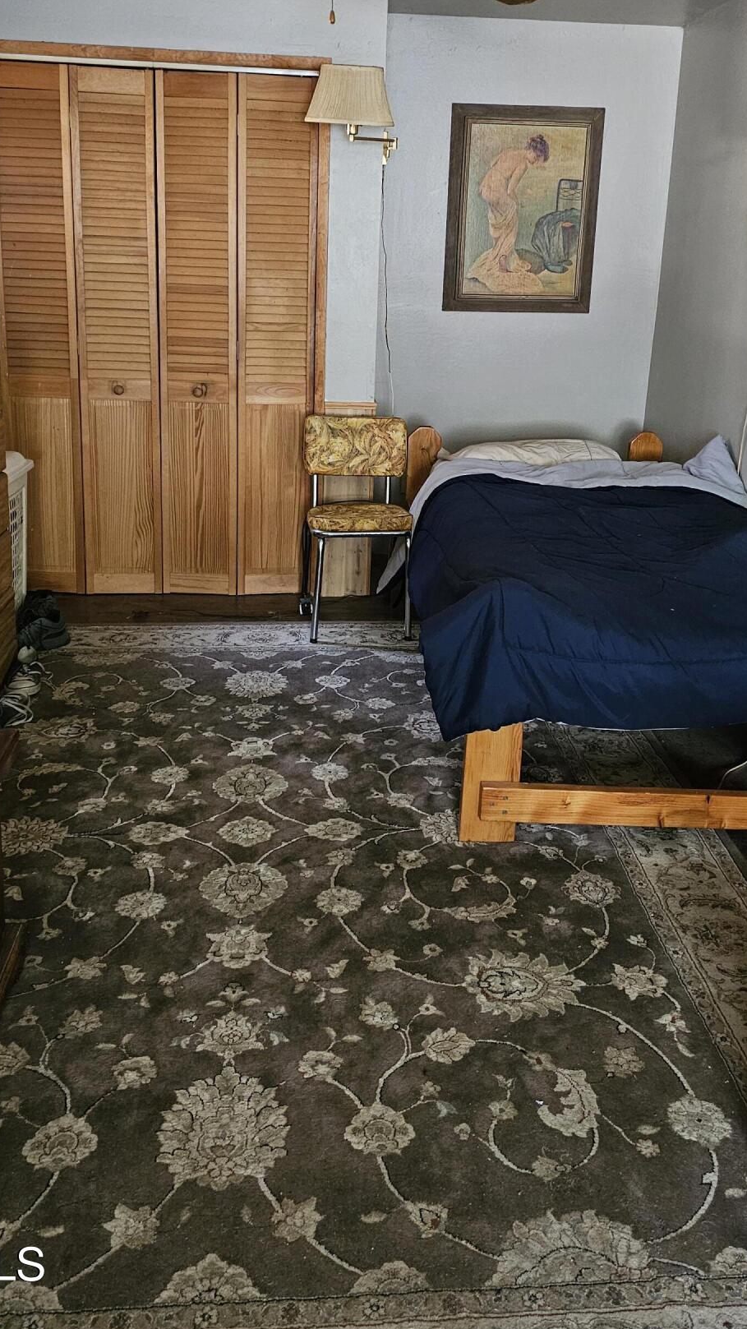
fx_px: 1092
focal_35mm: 31
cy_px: 518
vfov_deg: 62.0
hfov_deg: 37.8
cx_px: 385
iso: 800
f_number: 1.7
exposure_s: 1/24
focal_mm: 6.3
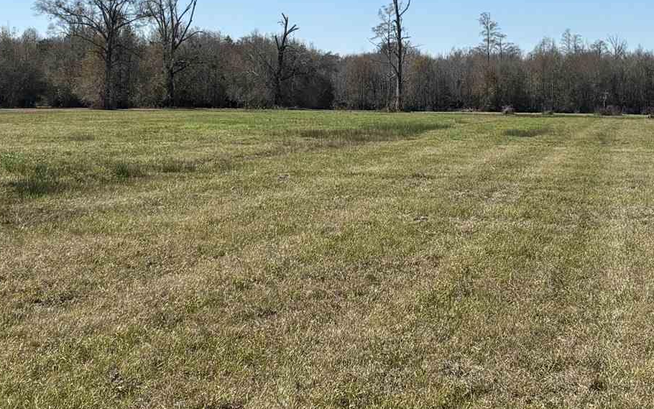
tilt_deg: +1.0
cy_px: 83
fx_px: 1658
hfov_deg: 22.3
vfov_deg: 14.0
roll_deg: -1.8
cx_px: 358
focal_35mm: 93
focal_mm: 5.96
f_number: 1.6
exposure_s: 1/3937
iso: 50
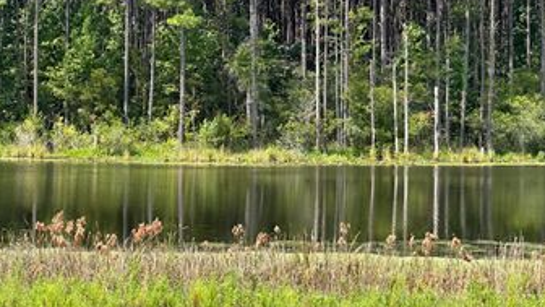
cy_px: 110
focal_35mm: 125
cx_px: 183
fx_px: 1806
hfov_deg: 17.1
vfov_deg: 9.7
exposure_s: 1/290
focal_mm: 9
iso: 32
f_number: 2.8
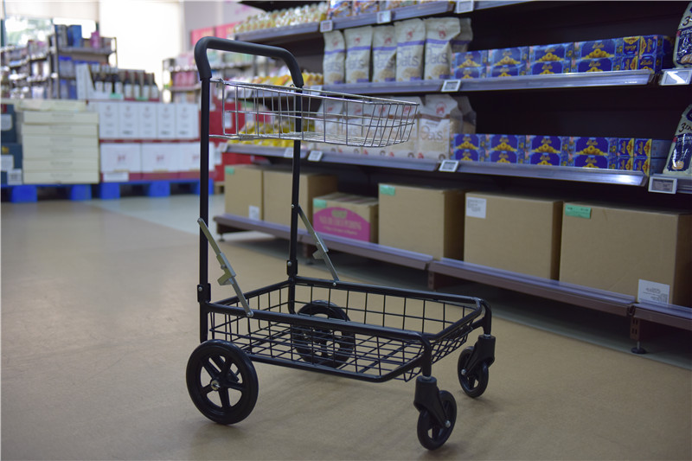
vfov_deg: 30.5
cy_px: 230
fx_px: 846
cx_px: 346
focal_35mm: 44
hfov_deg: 44.5
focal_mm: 44
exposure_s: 1/100
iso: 1000
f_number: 2.8
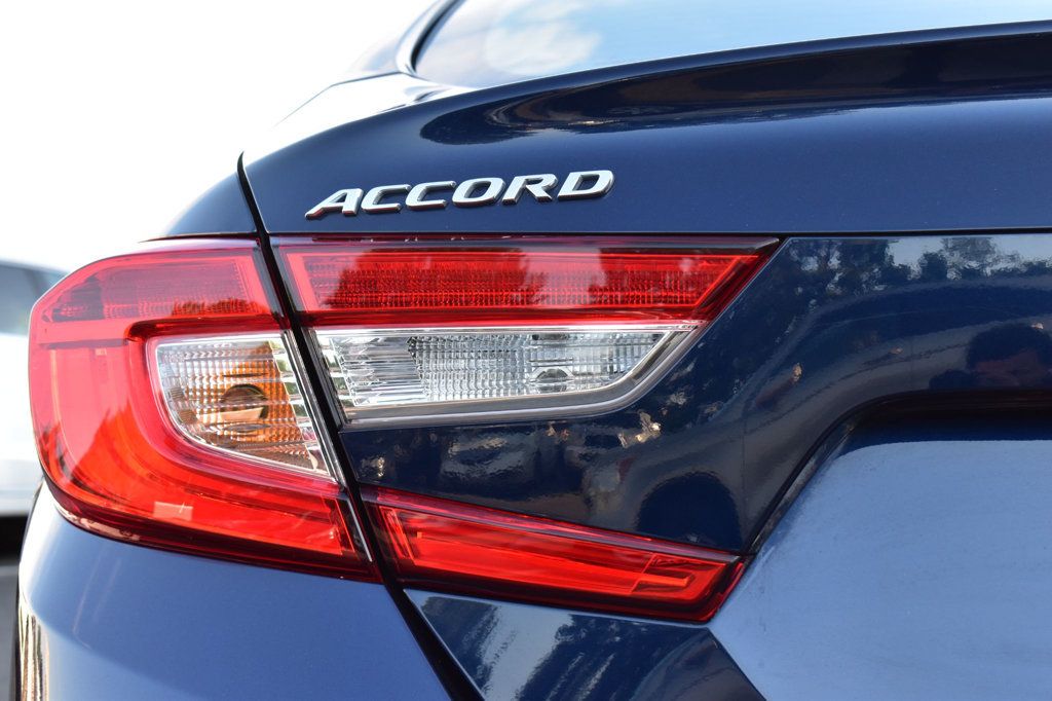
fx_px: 2191
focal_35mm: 75
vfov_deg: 18.2
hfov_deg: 27.0
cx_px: 526
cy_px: 350
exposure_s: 1/100
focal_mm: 50
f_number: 9
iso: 400
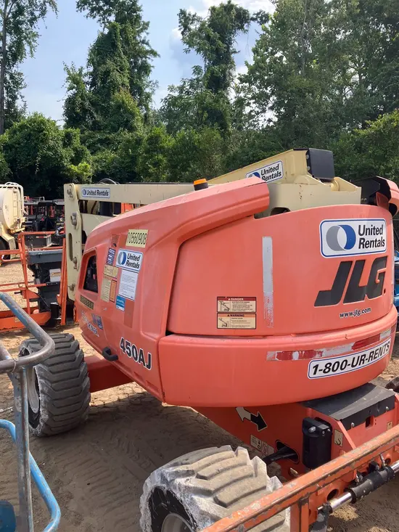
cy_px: 266
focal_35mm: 28
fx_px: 430
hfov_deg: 49.8
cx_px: 200
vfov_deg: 63.4
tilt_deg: -7.5
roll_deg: -0.6
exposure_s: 1/883
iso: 32
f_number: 1.8
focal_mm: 3.99
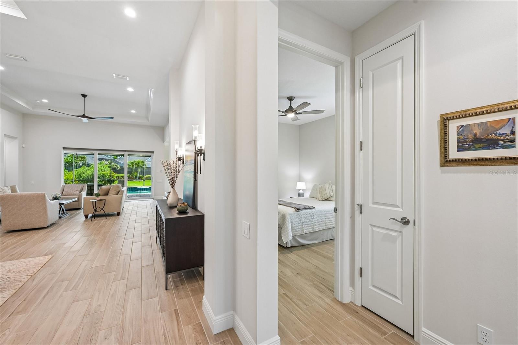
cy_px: 172
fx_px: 201
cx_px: 259
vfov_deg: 81.2
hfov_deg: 104.3
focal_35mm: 14
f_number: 8
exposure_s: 1/30
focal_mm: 14
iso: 400
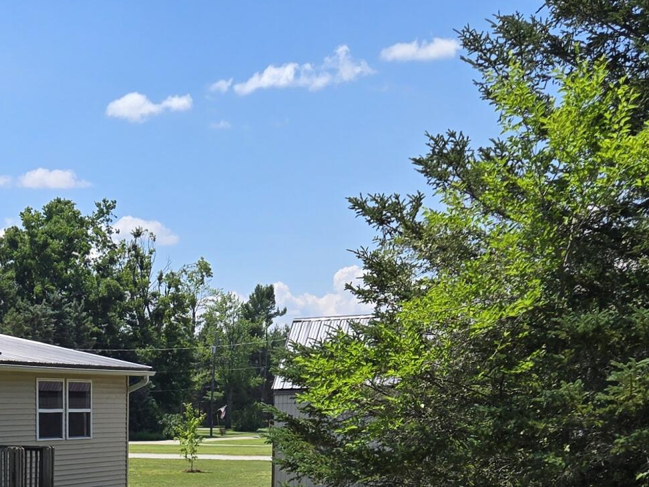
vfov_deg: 18.6
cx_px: 67
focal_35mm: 71
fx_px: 1331
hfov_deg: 26.5
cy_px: 711
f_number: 1.8
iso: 25
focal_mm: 5.4
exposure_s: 1/1794
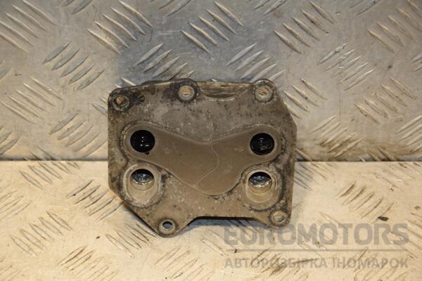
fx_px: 1090
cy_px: 140
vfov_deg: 14.7
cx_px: 211
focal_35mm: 93
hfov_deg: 21.9
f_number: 5.3
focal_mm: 62
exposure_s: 1/200
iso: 800
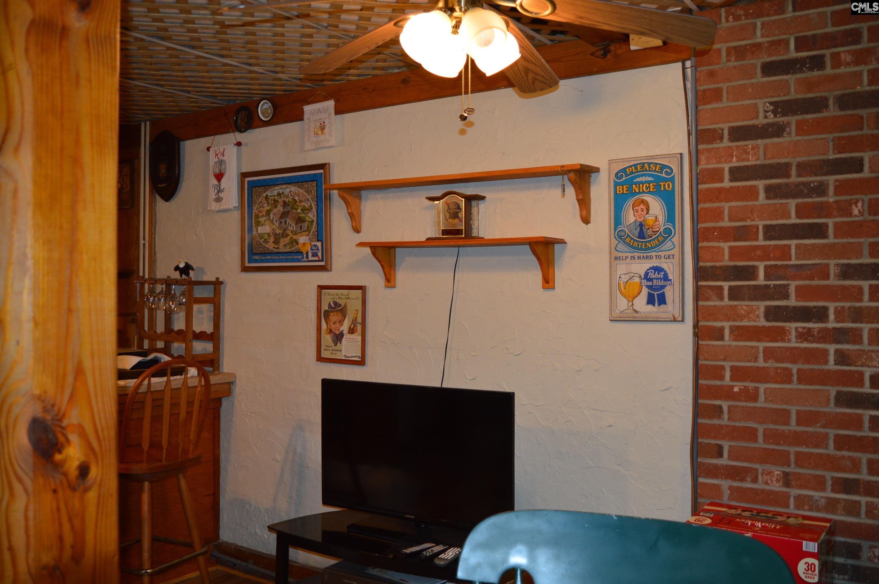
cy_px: 292
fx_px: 805
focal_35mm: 33
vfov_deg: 39.9
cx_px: 440
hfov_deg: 57.3
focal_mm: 22
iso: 450
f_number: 3.8
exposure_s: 1/60
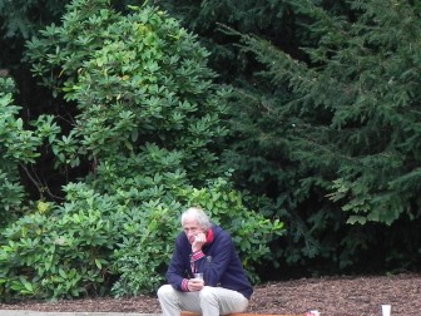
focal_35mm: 246
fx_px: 2992
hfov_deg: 8.0
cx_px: 261
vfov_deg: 6.0
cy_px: 221
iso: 160
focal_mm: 23
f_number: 4.5
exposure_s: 1/35.1
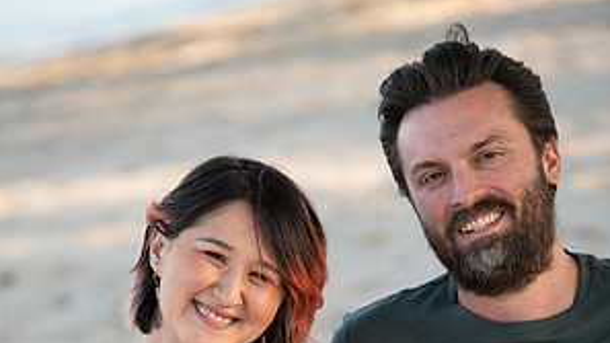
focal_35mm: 317
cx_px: 306
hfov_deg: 6.8
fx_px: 5127
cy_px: 454
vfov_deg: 3.8
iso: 160
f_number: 4
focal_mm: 200
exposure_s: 1/250
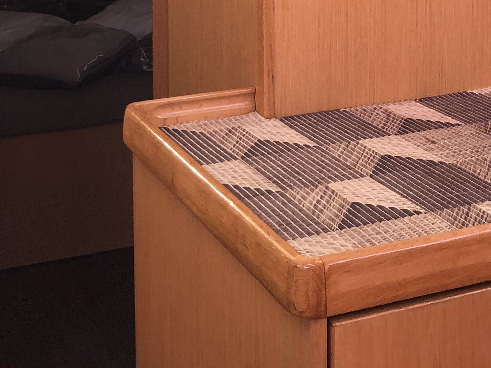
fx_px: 1035
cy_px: -109
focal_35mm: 73
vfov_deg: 18.7
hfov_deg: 26.7
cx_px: 255
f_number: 1.8
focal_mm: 3.99
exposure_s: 1/30
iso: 32
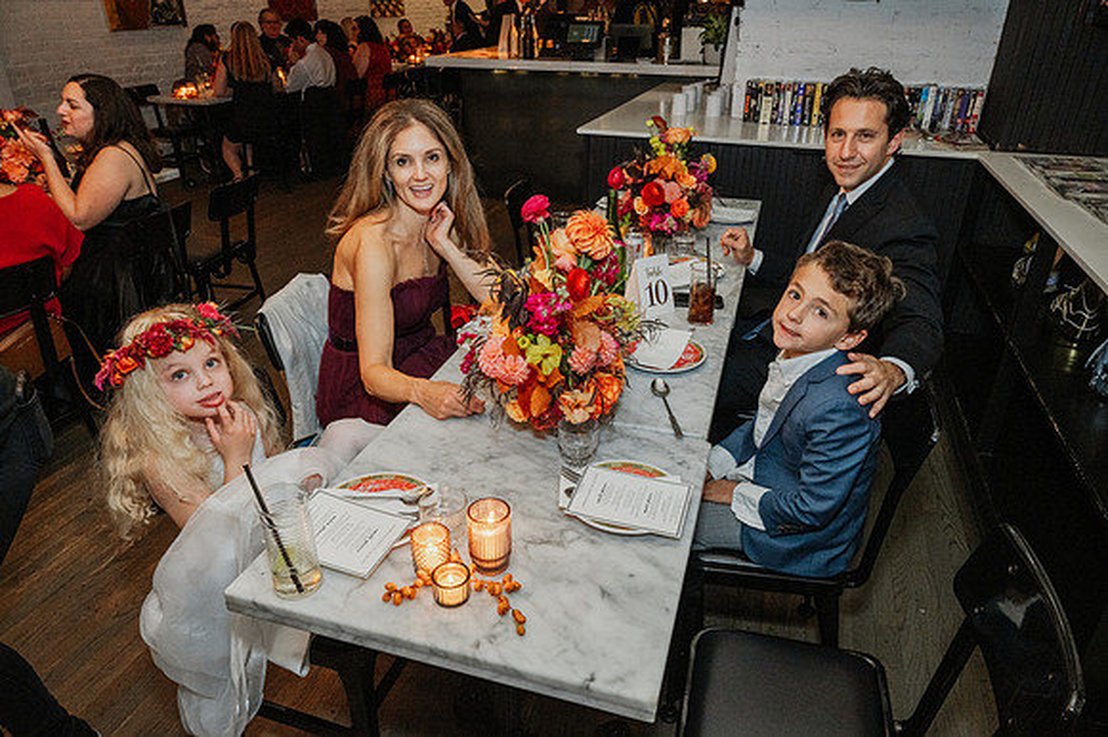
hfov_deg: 73.8
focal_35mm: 24
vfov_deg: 53.1
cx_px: 554
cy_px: 368
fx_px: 738
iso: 3200
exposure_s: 1/25
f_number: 8
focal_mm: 24
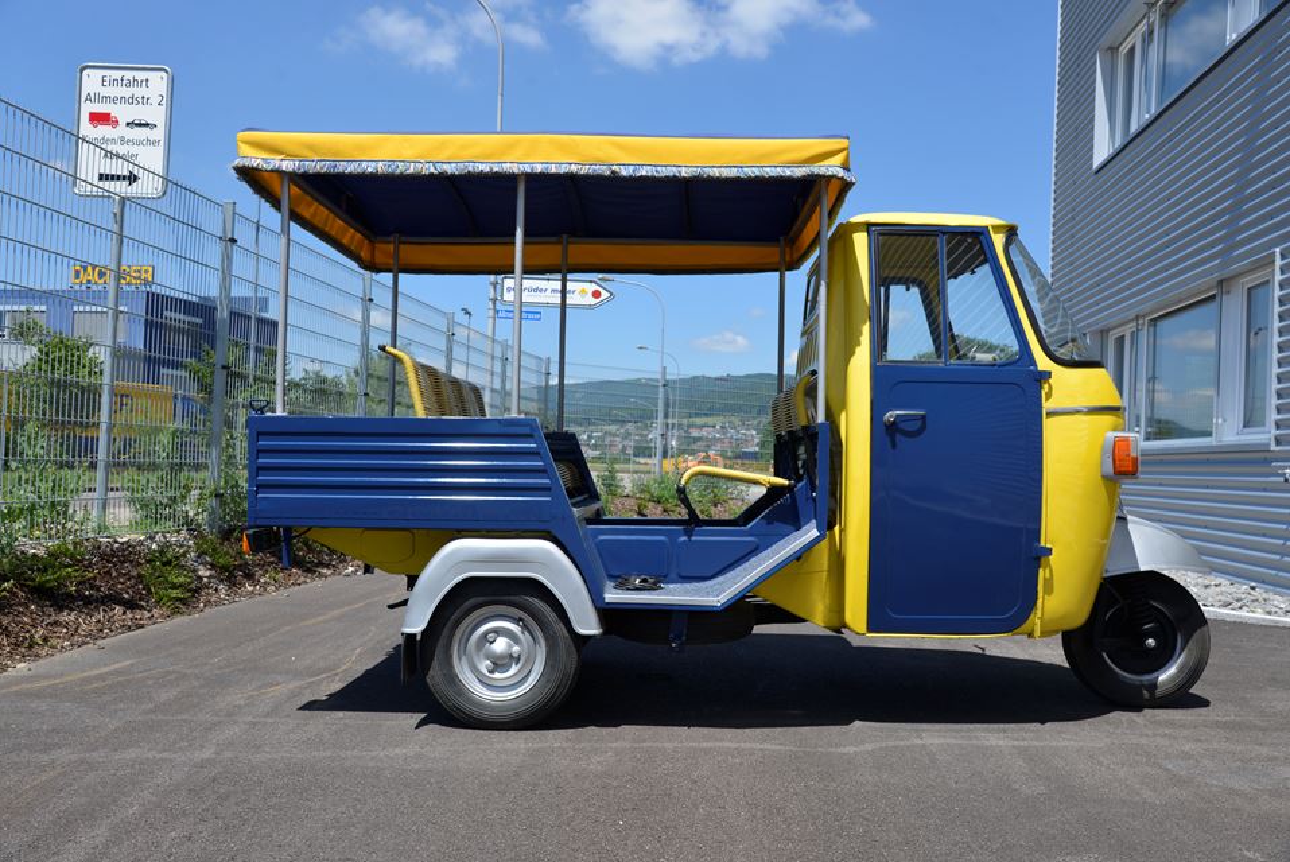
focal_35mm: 32
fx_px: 1147
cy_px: 431
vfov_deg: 41.2
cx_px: 645
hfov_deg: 58.7
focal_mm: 32
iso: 125
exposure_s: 1/250
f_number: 8
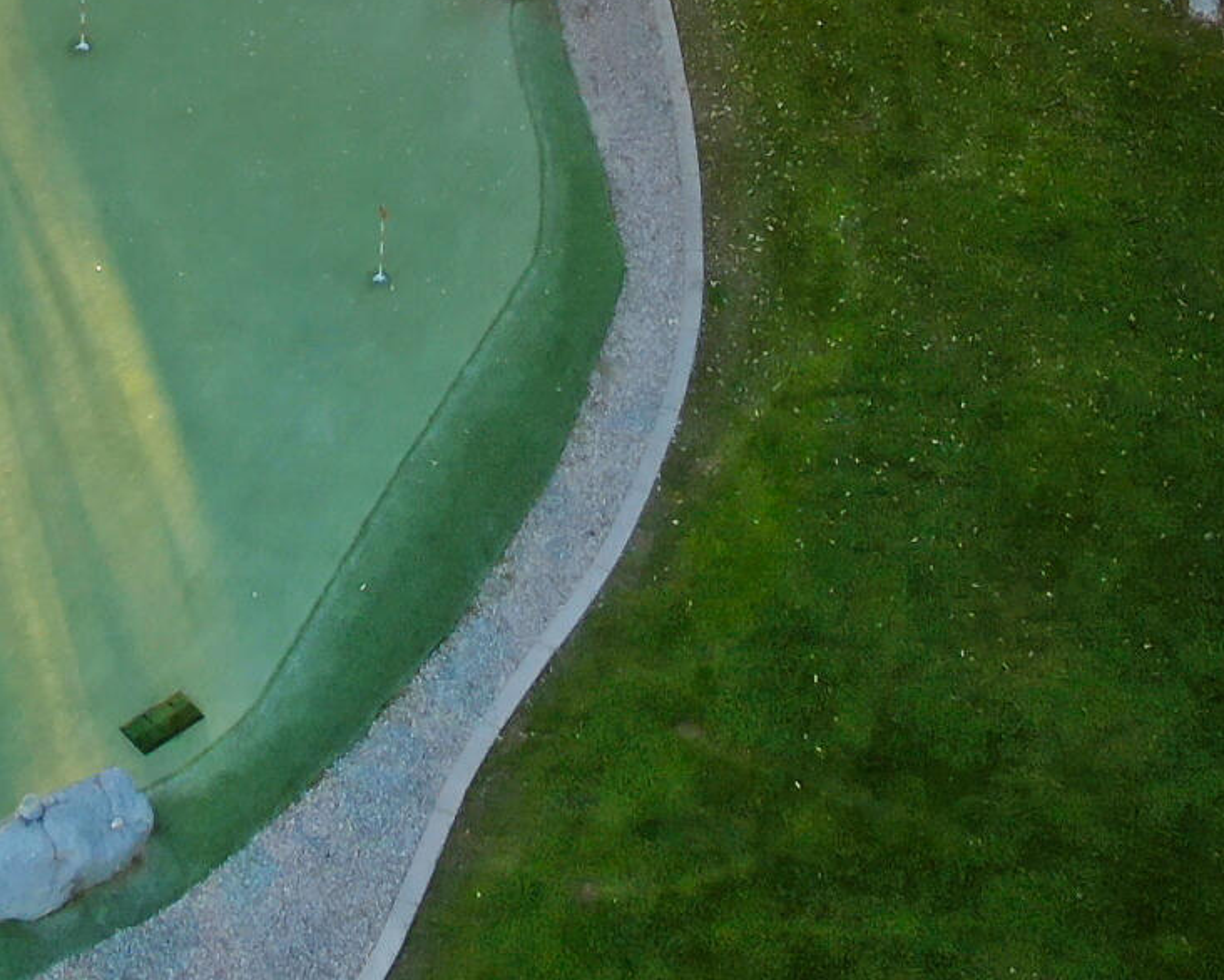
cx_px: 219
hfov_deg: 16.4
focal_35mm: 116
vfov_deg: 12.8
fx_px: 4203
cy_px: -336
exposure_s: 1/15
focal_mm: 5
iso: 320
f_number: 3
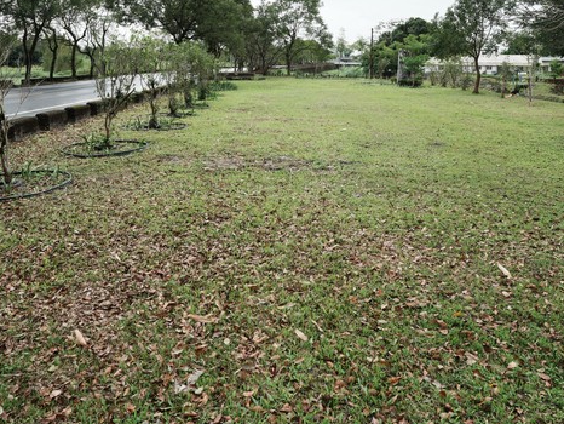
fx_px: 538
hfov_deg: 55.3
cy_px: 125
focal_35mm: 33
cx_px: 265
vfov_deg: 42.1
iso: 125
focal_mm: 20
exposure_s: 1/125
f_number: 5.6
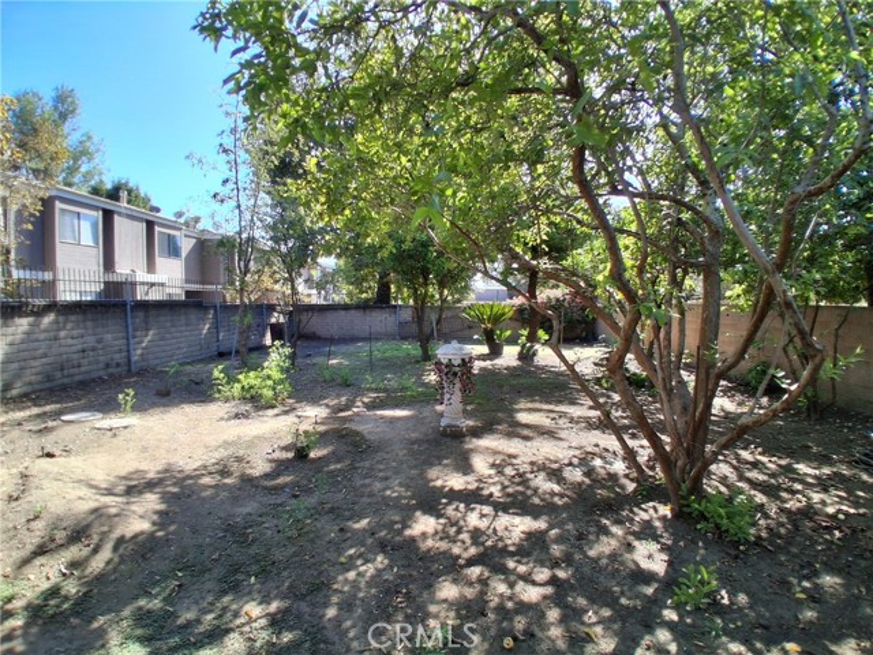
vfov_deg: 74.7
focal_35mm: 17
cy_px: 328
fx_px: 429
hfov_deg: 91.0
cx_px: 436
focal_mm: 1.4
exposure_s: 1/423
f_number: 2.2
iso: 50
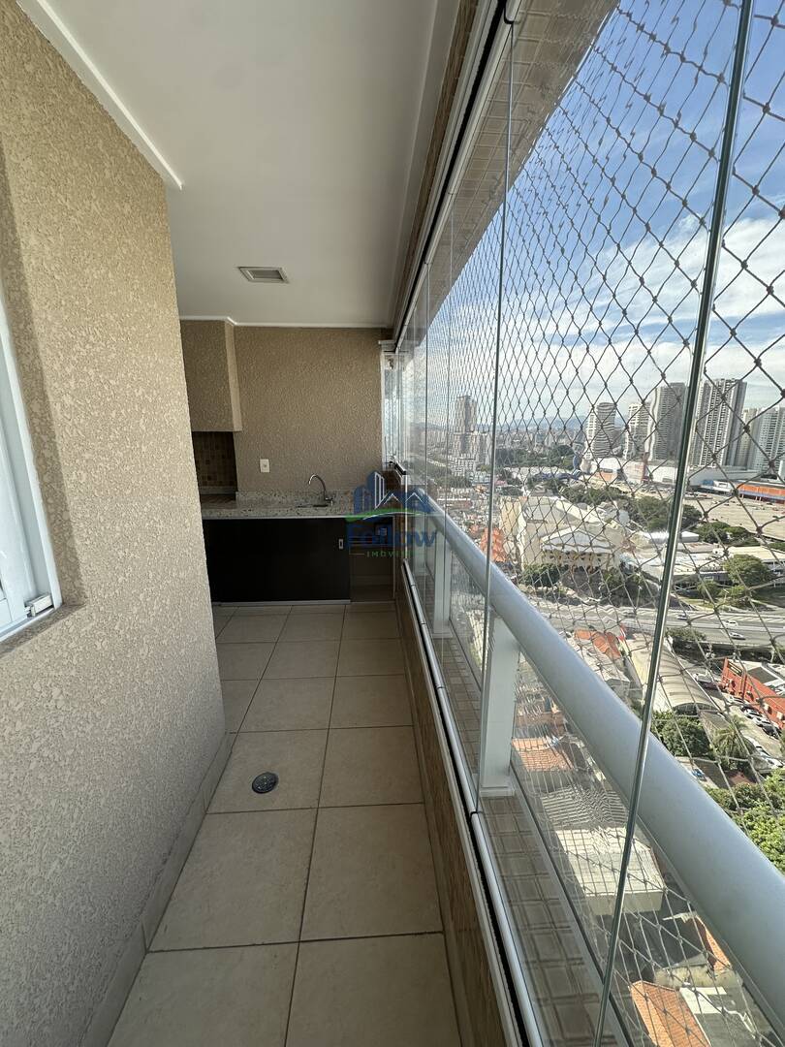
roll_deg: -0.1
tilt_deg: -11.2
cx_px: 392
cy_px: 524
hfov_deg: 85.7
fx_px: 423
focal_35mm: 14
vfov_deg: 102.1
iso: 40
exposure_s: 1/530
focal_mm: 2.22
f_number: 2.2
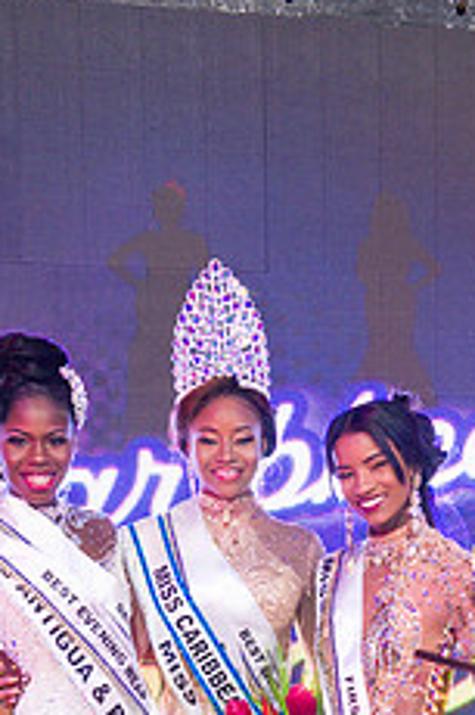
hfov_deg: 15.9
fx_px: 1705
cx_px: 264
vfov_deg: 23.0
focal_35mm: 86
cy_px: 656
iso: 4000
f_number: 5
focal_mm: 44
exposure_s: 1/160
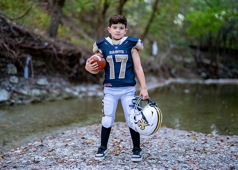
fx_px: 410
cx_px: 117
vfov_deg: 23.4
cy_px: 77
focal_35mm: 61
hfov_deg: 32.3
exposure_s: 1/500
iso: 500
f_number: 1.2
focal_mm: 50
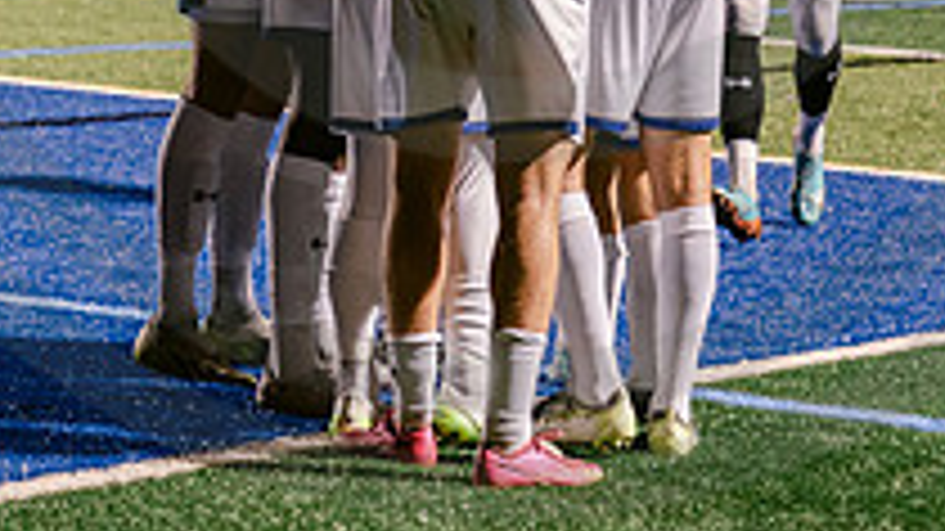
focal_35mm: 203
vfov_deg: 5.9
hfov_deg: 10.6
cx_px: 508
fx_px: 5085
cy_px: -277
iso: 2500
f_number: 3.2
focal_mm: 70
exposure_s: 1/250
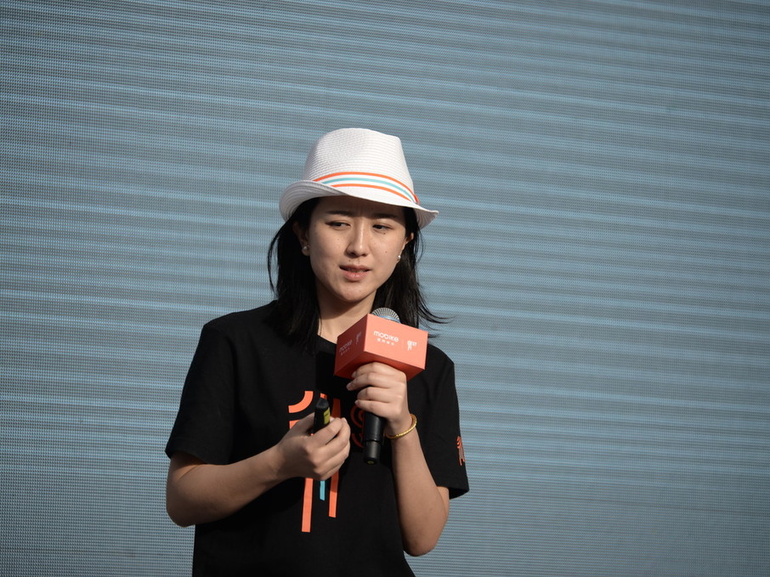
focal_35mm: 326
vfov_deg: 4.6
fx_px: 7250
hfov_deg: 6.1
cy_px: 288
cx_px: 381
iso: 250
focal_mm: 300
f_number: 5.6
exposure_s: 1/800
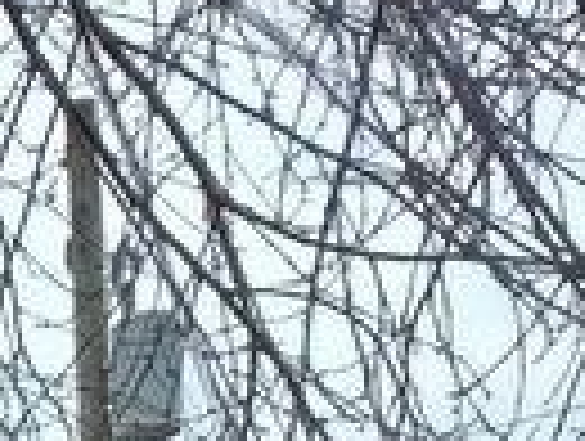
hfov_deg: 11.2
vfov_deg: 8.8
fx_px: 2387
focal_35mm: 141
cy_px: 1282
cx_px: -900
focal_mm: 5.56
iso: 100
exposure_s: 1/490
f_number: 1.8
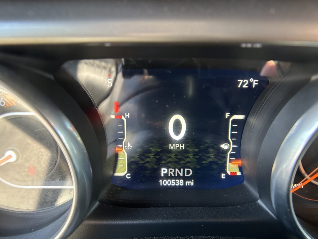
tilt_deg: -27.2
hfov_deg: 67.3
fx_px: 239
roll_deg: +0.8
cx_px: 159
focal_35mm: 26
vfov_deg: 53.1
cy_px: 120
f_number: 1.5
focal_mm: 5.7
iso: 125
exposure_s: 1/76
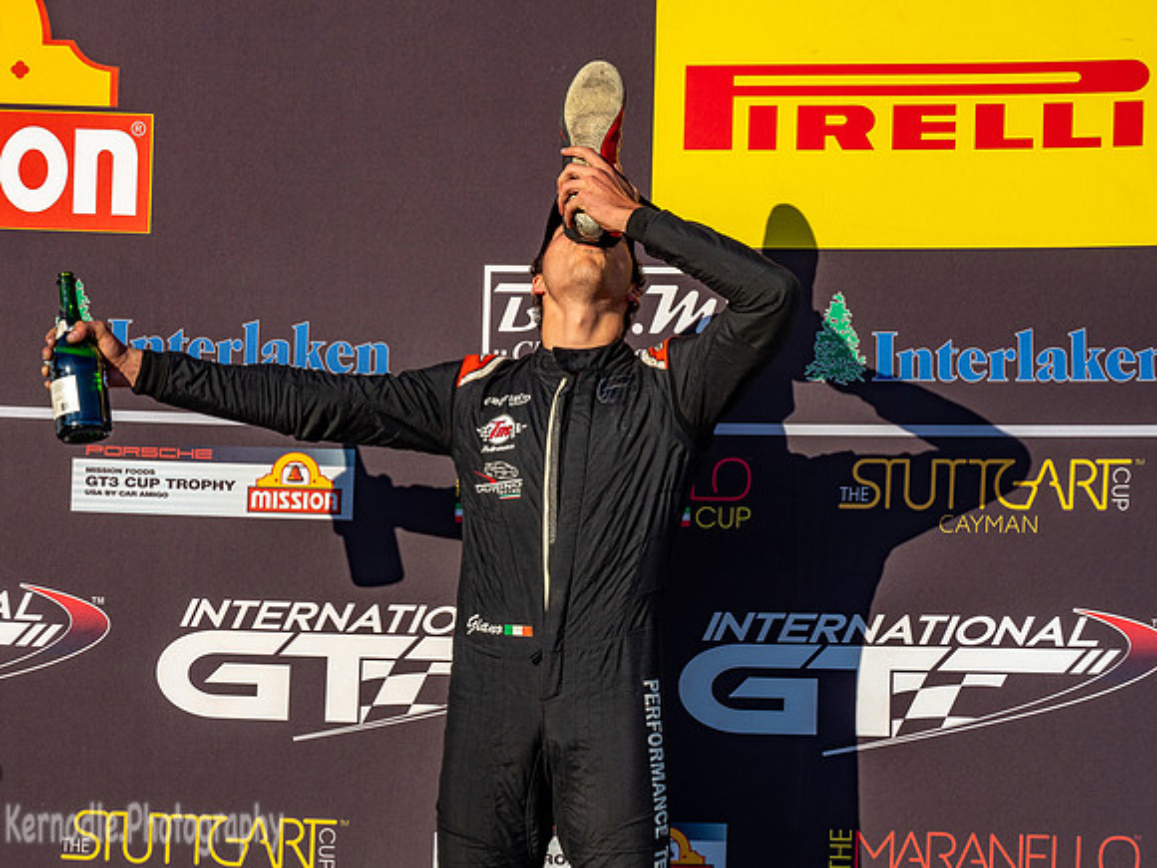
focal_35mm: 100
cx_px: 578
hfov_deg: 19.6
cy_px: 434
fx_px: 3342
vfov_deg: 14.8
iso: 200
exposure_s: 1/160
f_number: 11
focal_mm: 50
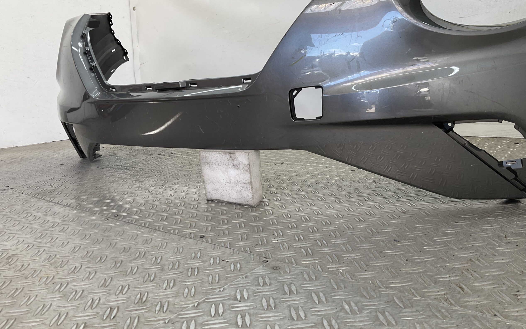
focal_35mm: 31
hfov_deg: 61.2
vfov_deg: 40.6
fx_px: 444
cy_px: 158
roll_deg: +4.1
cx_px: 262
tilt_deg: -11.7
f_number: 1.8
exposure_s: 1/127
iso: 16
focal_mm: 3
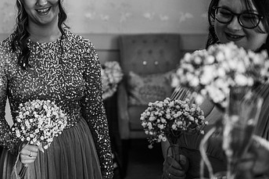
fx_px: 441
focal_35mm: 59
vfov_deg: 22.7
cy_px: 43
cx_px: 65
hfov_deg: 33.2
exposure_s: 1/200
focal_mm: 35
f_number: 2
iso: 640
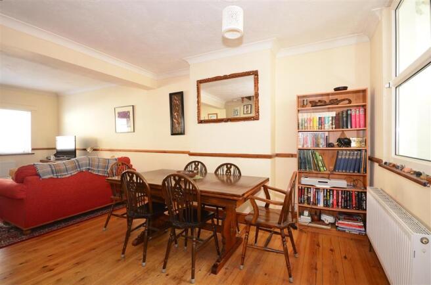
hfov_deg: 100.5
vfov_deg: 77.0
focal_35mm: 15
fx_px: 179
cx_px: 216
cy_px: 142
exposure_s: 1/13
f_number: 6.3
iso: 640
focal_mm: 10
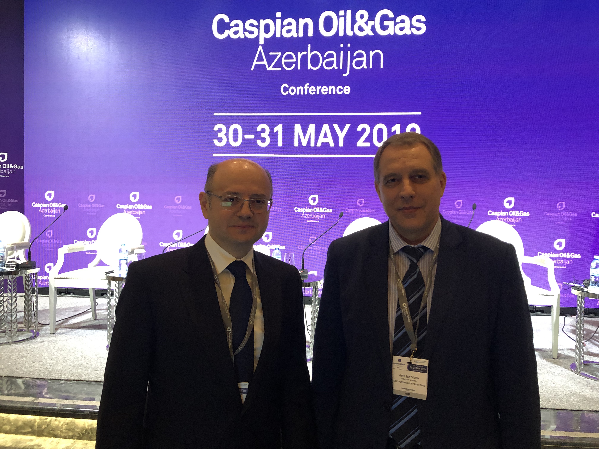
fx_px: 485
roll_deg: +0.1
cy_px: 224
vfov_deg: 49.7
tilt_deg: -2.5
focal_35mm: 28
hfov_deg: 63.4
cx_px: 300
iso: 100
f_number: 1.8
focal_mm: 3.99
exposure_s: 1/17
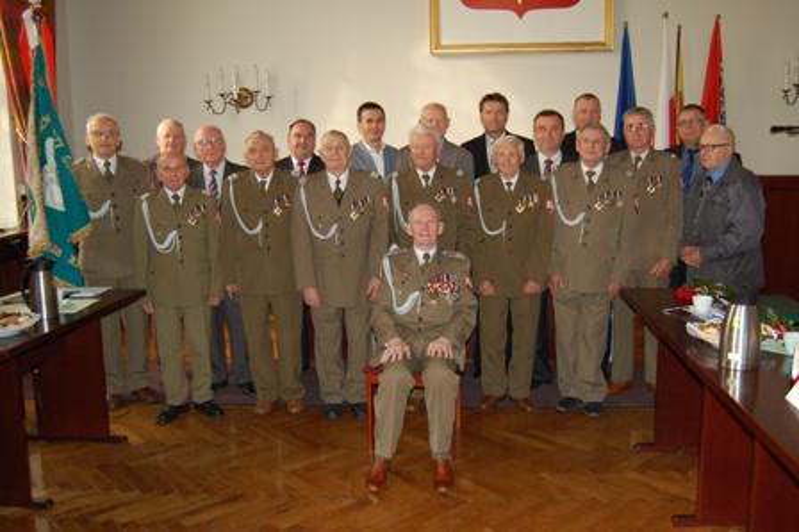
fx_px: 732
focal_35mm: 33
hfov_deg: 57.3
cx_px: 400
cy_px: 266
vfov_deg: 39.9
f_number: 3.8
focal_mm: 22
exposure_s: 1/60
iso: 400
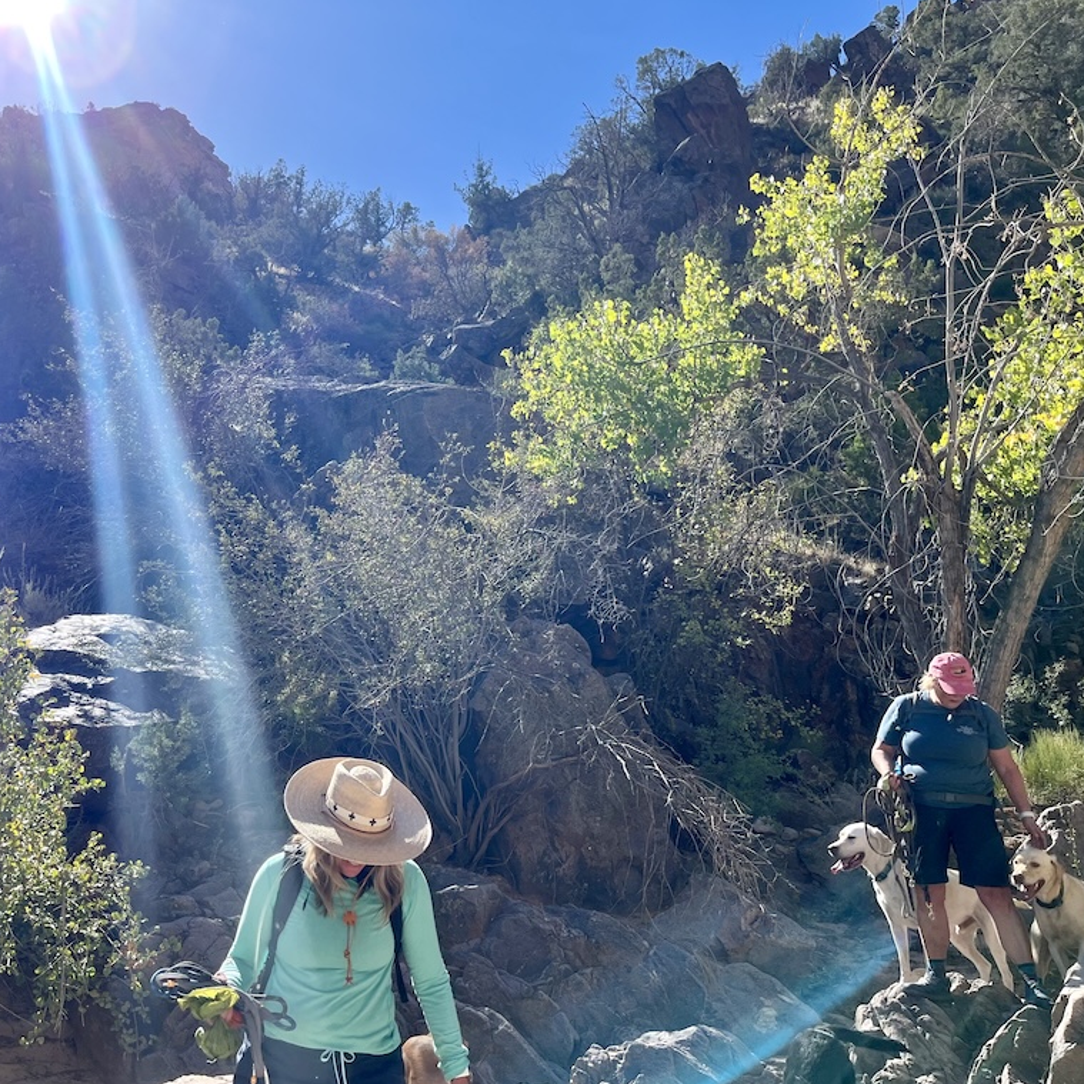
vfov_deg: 52.5
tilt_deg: +16.2
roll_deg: -2.9
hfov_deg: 51.8
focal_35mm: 31
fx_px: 1098
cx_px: 388
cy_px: 540
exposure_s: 1/2268
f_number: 1.6
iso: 50
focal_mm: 5.1
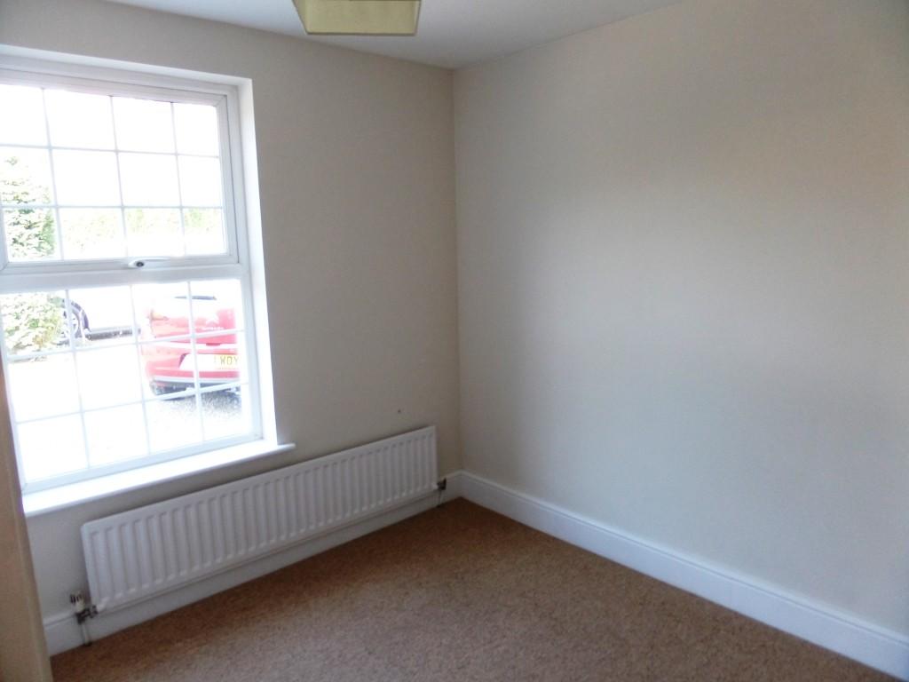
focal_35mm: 24
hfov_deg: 71.6
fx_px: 630
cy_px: 341
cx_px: 454
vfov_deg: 56.8
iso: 160
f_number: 3.2
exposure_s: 1/30
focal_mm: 4
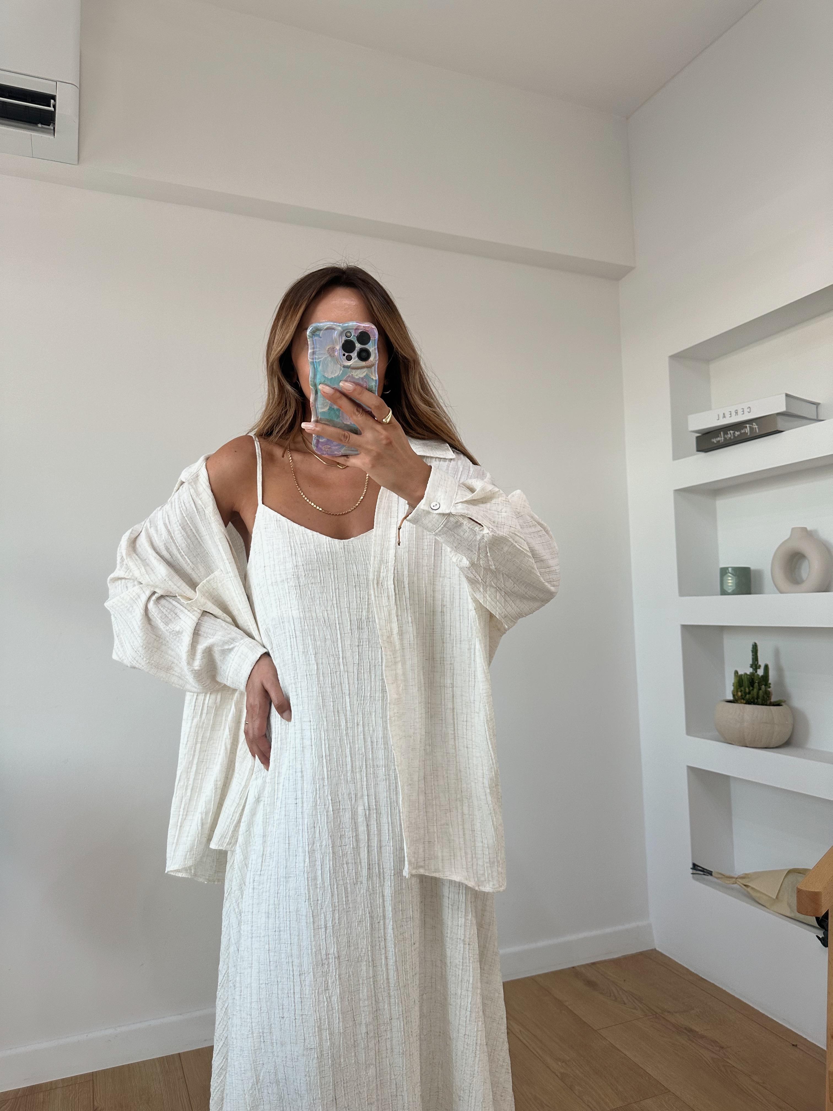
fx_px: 770
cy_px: 556
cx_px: 416
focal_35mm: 24
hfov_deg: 56.8
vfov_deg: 71.6
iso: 125
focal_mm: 6.86
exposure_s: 1/100
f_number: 1.78
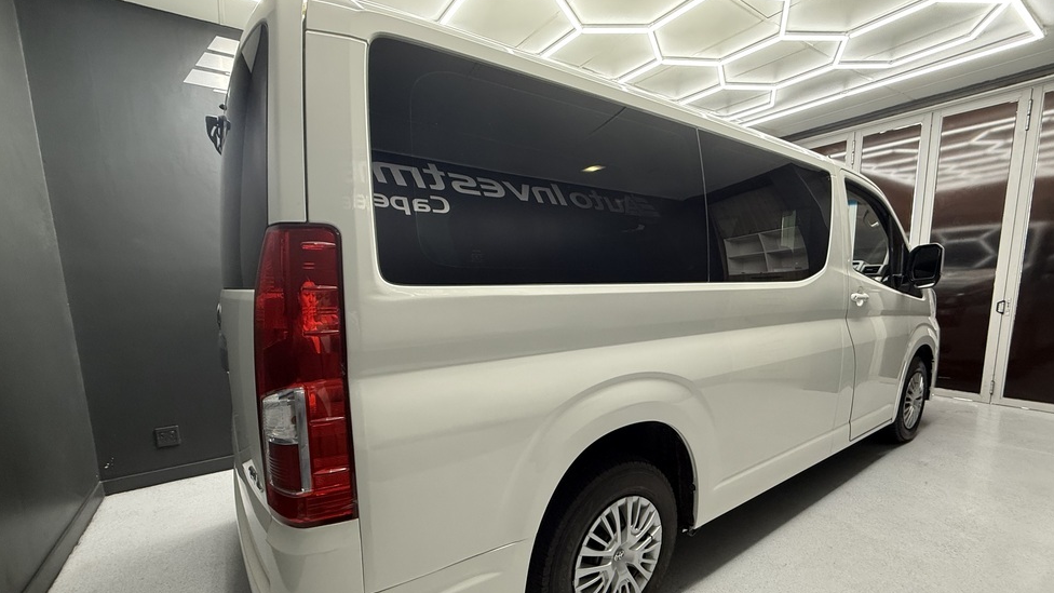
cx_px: 532
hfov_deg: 99.4
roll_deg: +1.4
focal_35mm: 16
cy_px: 348
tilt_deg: -8.4
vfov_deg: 66.6
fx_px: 447
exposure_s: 1/50
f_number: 2.2
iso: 200
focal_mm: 2.22
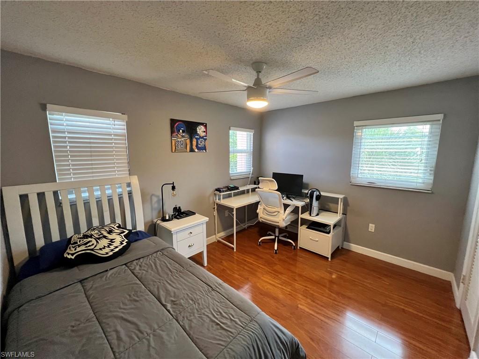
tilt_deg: -8.2
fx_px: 180
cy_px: 180
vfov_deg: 89.9
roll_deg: -0.1
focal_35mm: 13
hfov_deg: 106.2
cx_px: 240
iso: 320
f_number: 1.8
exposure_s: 1/60
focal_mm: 1.57
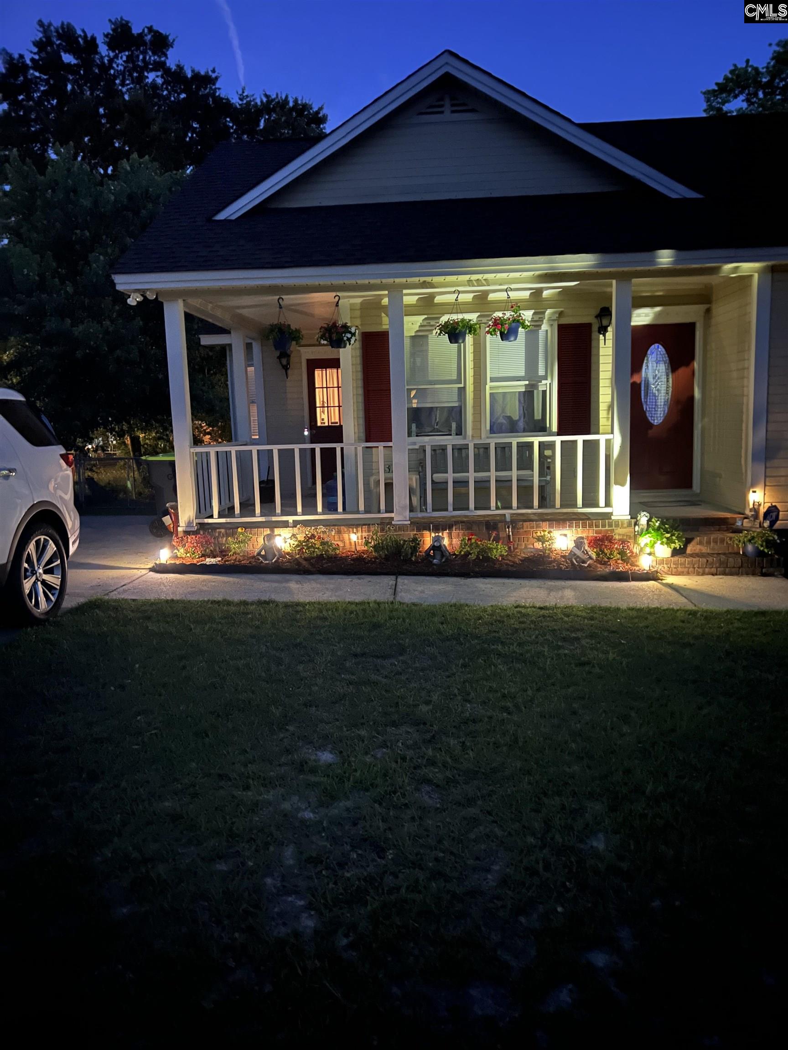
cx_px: 394
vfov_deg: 67.3
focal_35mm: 26
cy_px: 525
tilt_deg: -6.6
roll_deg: +2.1
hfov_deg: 53.1
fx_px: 789
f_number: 1.5
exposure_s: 1/2
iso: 1600
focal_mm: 5.7
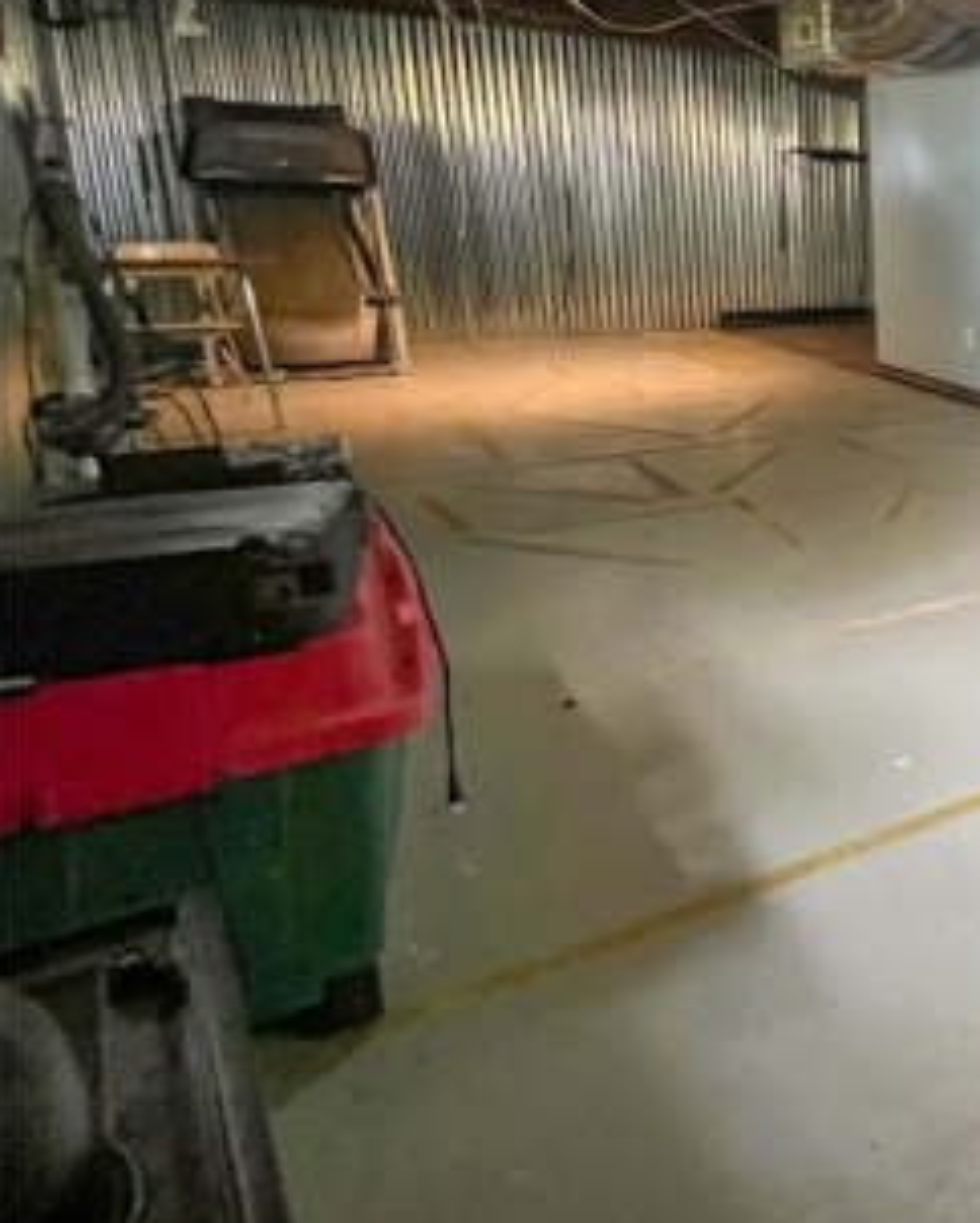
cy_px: 401
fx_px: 1014
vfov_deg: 60.6
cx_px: 1346
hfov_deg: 33.1
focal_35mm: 28
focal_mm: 1.57
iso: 1000
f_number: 1.8
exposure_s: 1/60
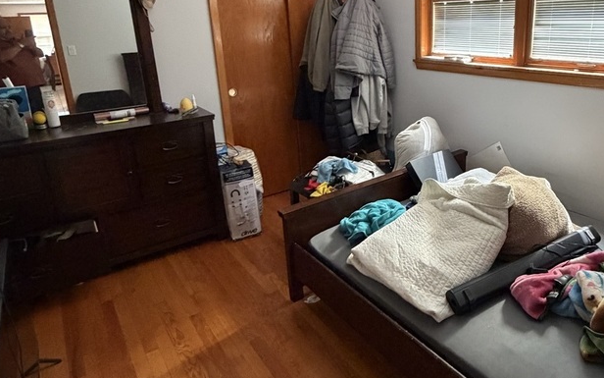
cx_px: 390
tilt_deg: -15.0
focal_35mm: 26
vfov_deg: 46.9
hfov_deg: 68.9
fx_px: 428
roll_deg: +1.2
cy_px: 130
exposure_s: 1/60
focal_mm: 2.22
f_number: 2.2
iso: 500
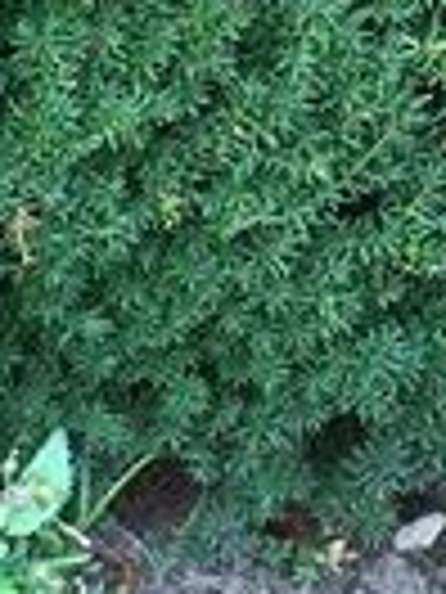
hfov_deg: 9.4
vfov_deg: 14.2
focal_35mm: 133
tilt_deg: -51.7
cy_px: 792
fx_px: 2285
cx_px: -768
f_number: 2.2
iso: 32
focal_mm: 4.15
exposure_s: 1/100
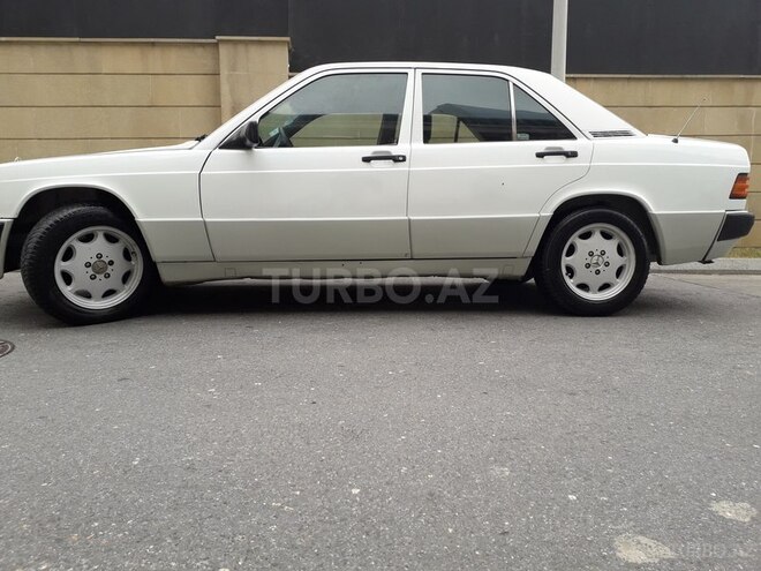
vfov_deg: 51.4
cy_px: 286
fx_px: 594
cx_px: 380
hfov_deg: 65.3
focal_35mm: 27
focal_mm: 3.6
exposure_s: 1/309
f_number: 1.9
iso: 40
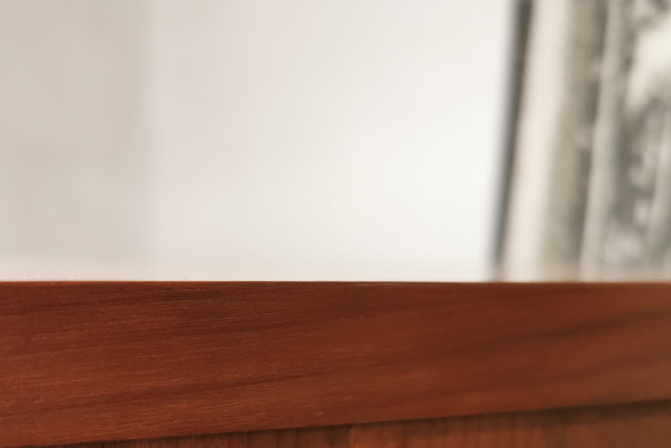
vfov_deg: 29.6
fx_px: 820
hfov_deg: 43.9
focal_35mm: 44
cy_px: 376
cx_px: 223
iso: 320
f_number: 1.6
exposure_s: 1/40
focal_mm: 5.56
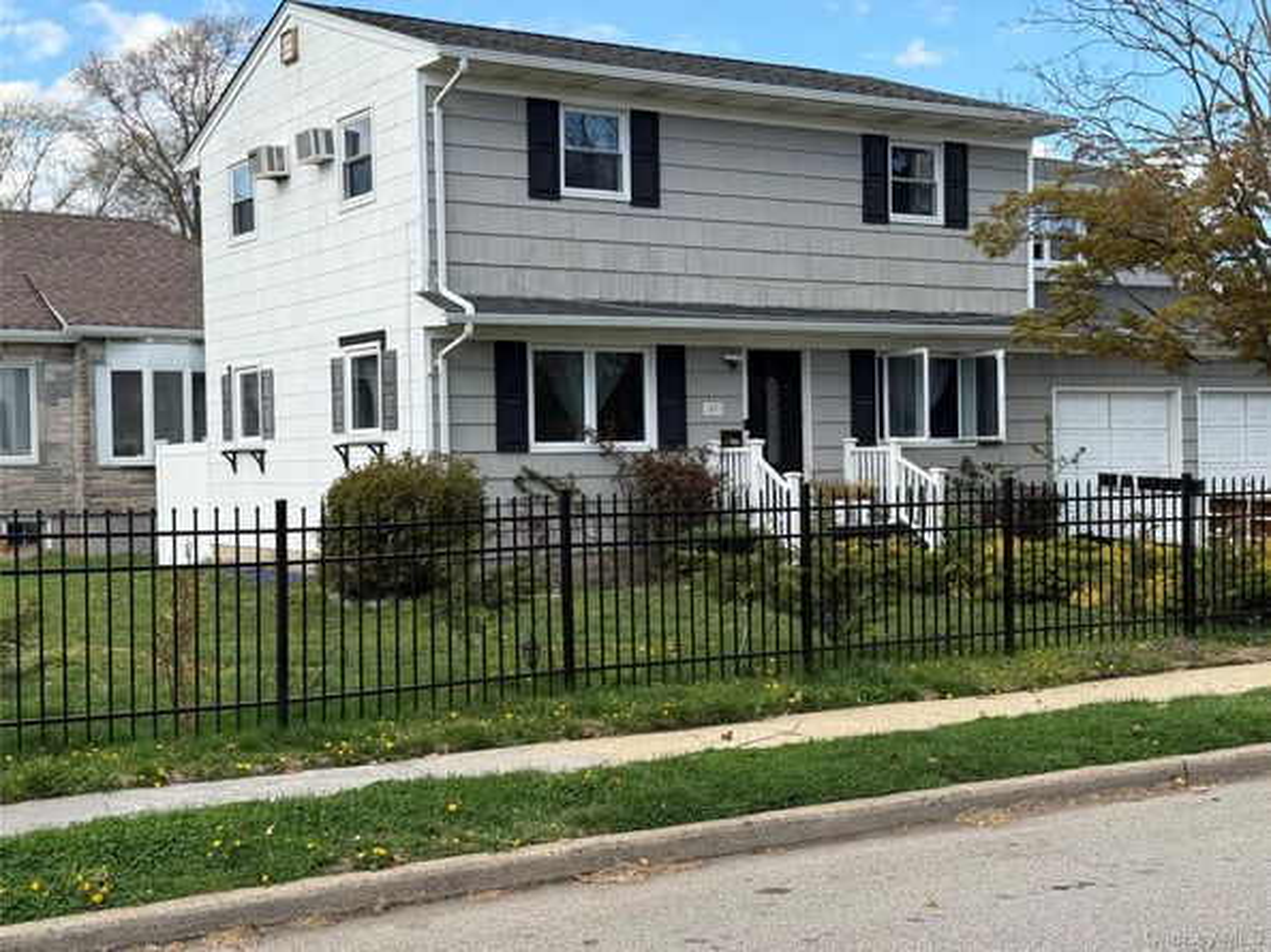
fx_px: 1762
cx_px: 636
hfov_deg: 39.7
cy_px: 476
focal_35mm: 48
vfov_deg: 30.2
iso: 64
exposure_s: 1/1575
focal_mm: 6.76
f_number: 1.78
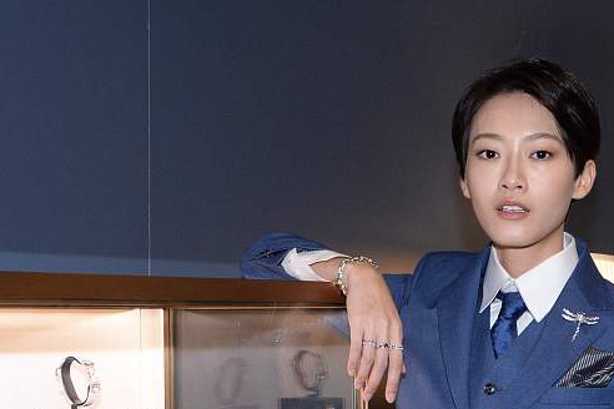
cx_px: 382
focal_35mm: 78
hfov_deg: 25.9
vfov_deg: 17.3
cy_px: 347
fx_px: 1330
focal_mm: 32
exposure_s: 1/160
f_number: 10
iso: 2000
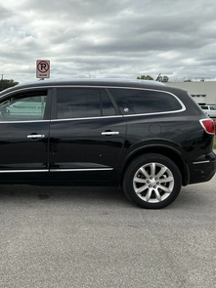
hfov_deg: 36.8
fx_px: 316
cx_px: 54
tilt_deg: -4.6
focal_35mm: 38
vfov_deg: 49.0
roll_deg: -0.5
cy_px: 143
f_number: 1.8
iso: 25
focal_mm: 3
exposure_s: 1/1848
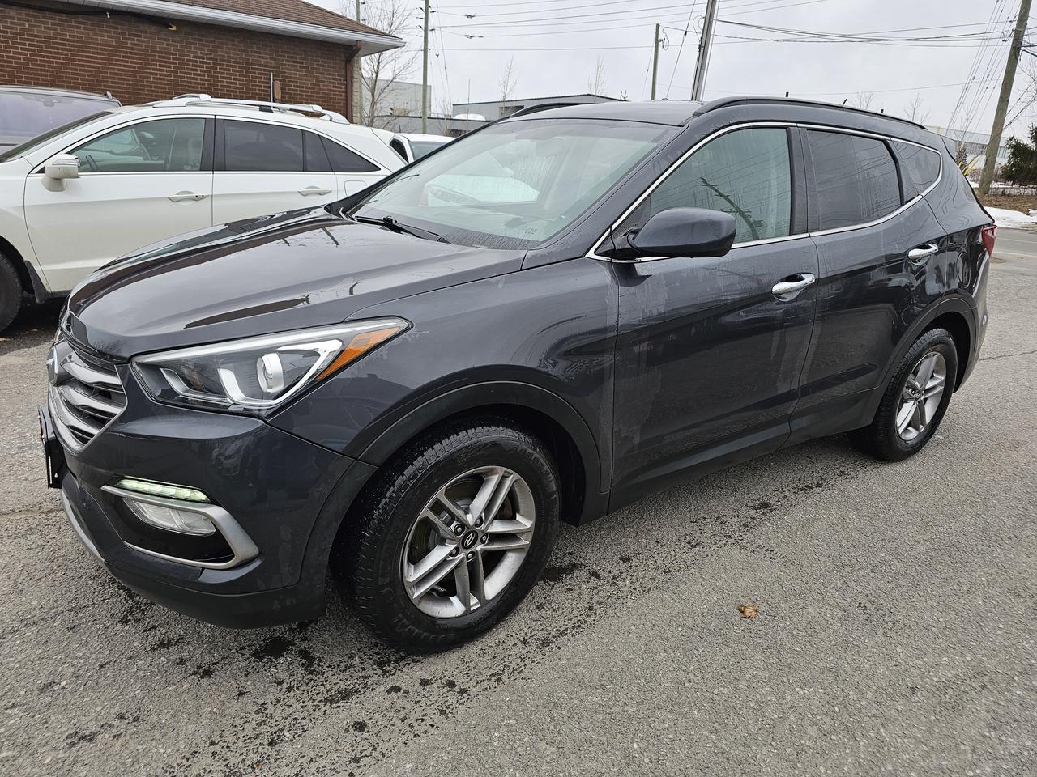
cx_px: 518
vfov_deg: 58.9
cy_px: 388
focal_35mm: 23
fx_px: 689
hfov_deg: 73.9
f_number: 1.7
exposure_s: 1/180
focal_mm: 6.3
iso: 40
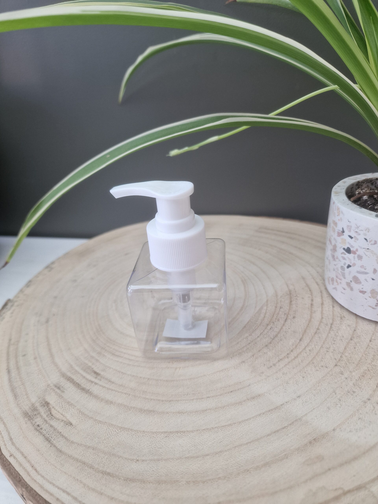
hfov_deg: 58.9
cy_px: 252
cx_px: 189
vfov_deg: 73.9
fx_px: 335
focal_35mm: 23
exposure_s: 1/100
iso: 50
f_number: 1.8
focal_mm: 6.4
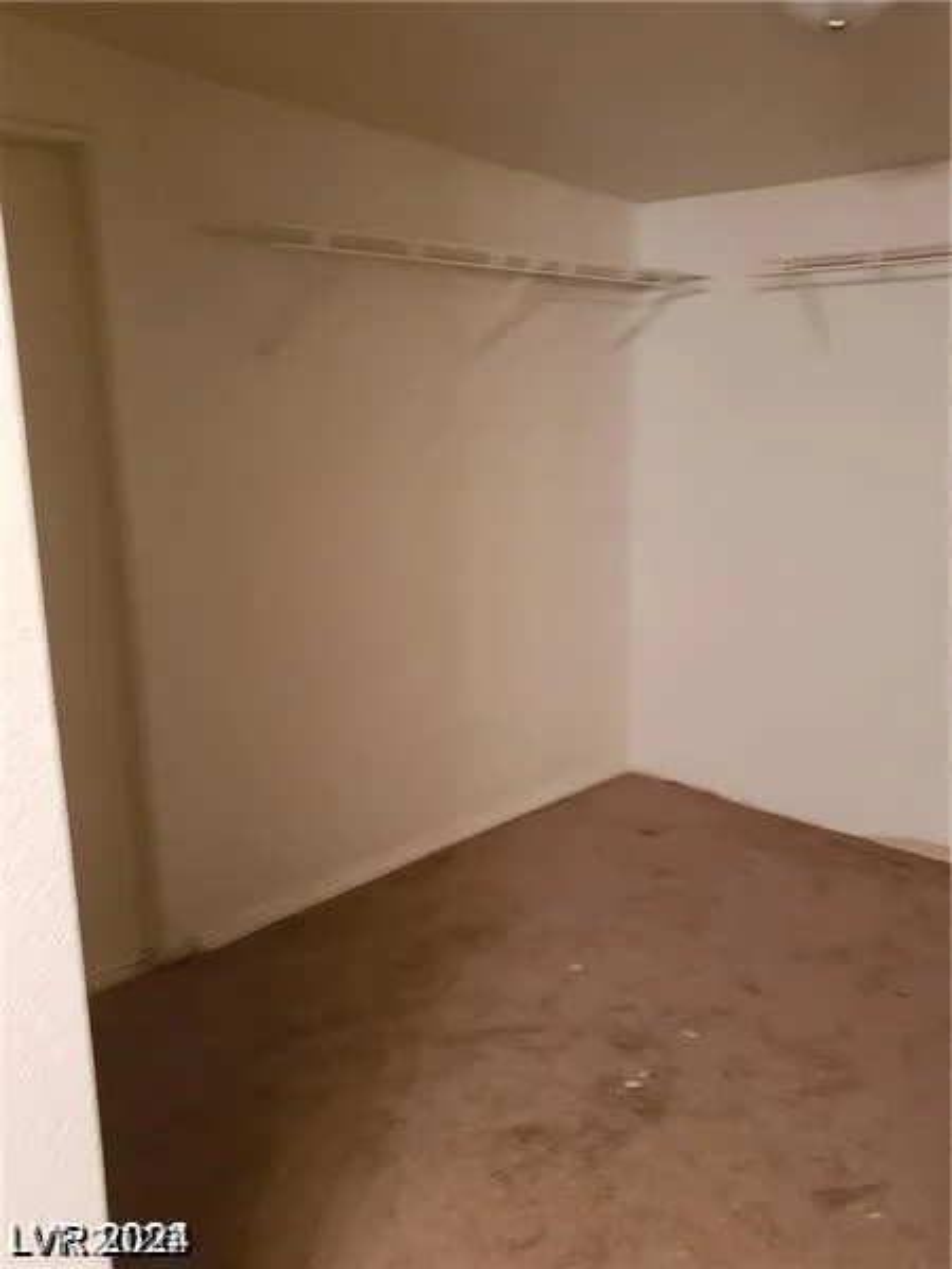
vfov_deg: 67.3
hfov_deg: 53.1
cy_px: 634
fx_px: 953
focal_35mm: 26
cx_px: 476
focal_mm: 4.3
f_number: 1.5
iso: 250
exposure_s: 1/17
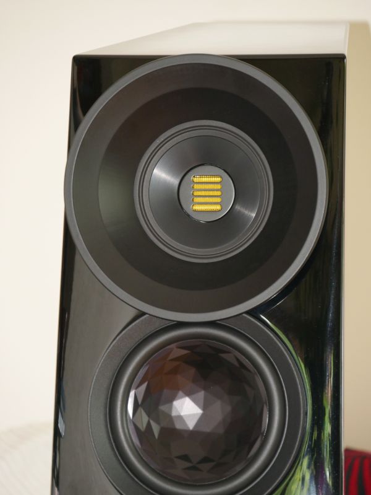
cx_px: 186
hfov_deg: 6.8
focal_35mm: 218
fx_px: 3113
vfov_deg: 9.1
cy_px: 248
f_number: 5.4
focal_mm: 109
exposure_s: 1/8
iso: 1600
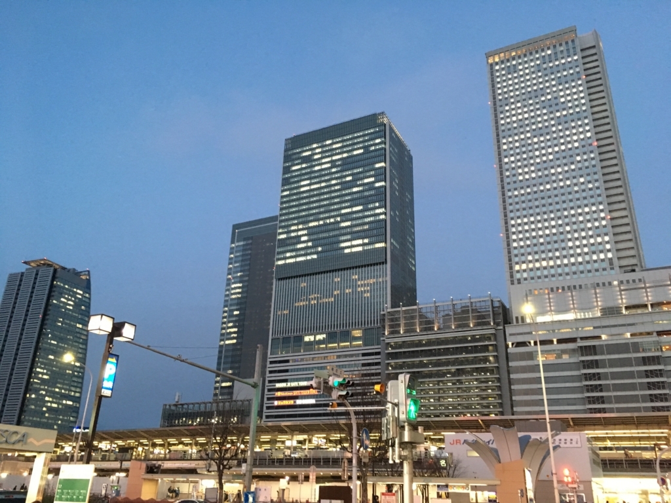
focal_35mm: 29
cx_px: 336
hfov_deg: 61.7
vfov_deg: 48.2
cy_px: 252
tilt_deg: +23.6
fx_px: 562
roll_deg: -2.2
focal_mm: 4.15
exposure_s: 1/20
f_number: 2.2
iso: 200
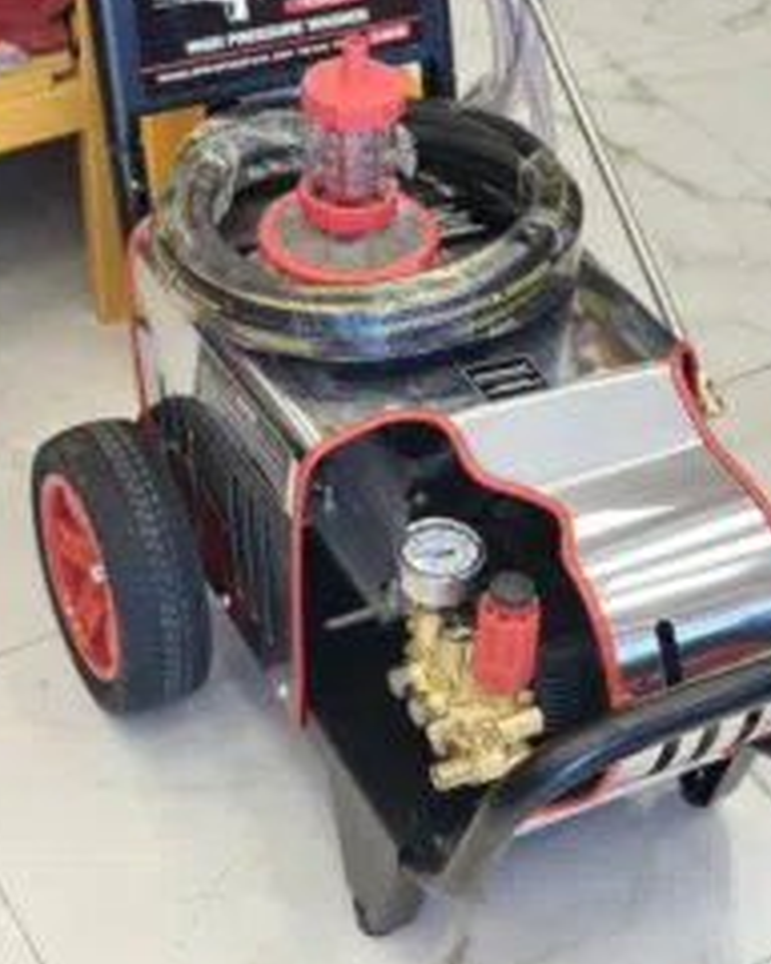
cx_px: 410
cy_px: 325
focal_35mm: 78
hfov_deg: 19.7
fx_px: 2225
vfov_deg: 24.3
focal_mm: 6.86
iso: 80
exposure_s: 1/236
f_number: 1.78
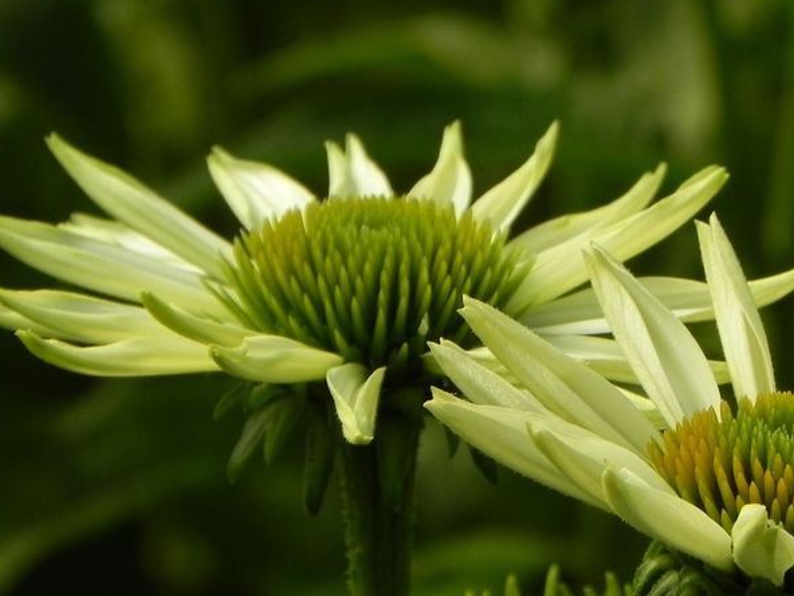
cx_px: 549
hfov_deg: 4.5
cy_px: 326
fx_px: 10207
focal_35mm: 445
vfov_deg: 3.3
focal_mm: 44
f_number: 5
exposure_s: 1/1250
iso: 160
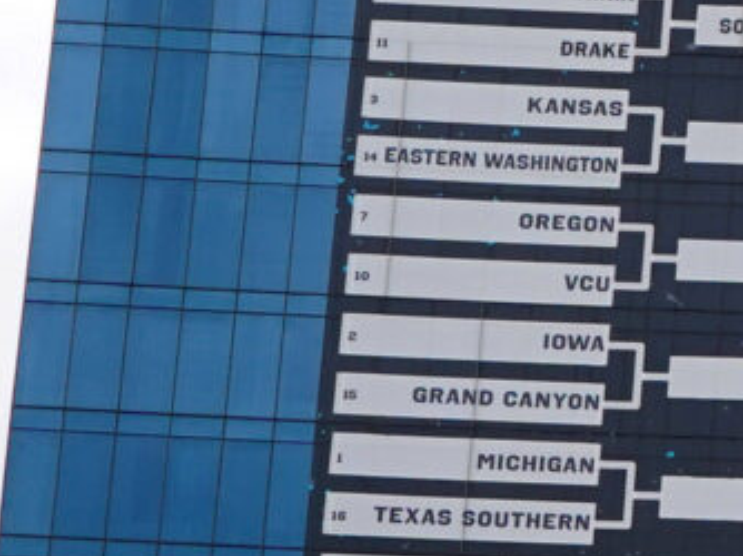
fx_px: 7593
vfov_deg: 4.2
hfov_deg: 5.3
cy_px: -77
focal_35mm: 354
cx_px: 2169
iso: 400
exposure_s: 1/1250
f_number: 5.6
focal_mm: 48
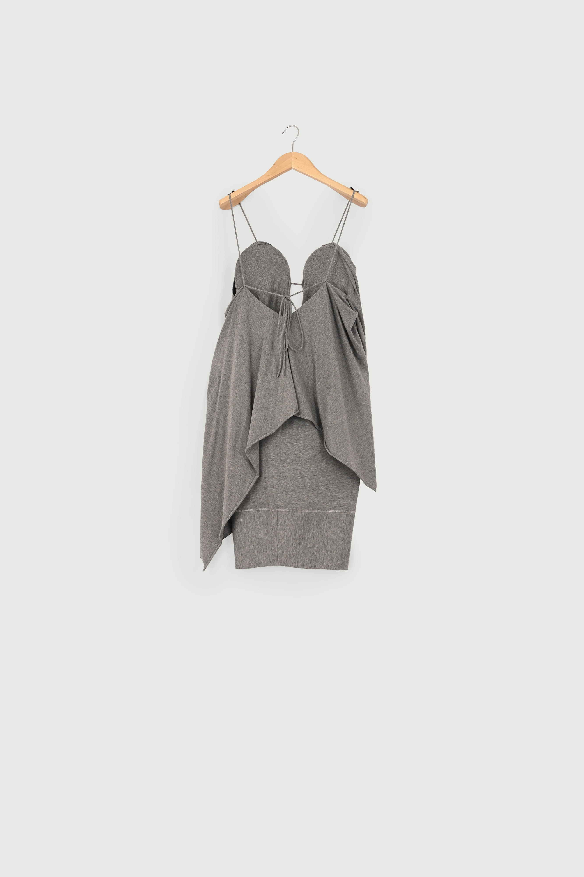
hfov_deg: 35.9
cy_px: 438
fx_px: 900
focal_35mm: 37
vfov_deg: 51.9
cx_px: 292
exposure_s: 1/100
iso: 200
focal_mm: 37
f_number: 11
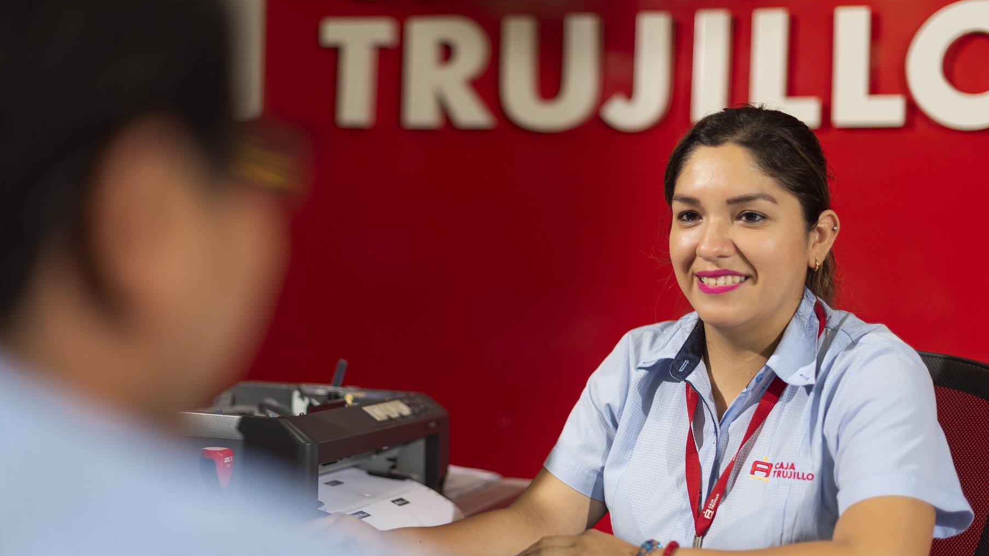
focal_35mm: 53
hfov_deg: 39.2
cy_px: 309
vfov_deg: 22.6
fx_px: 1390
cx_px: 493
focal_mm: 50
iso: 200
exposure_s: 1/200
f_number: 1.8
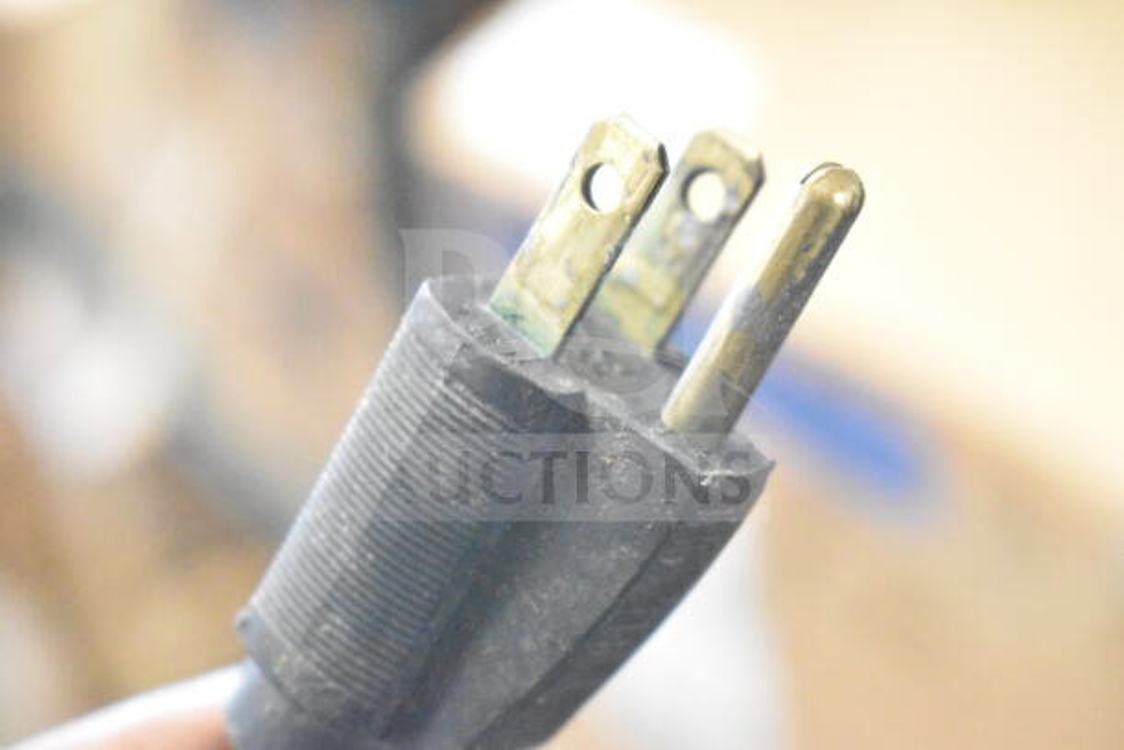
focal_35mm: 82
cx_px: 562
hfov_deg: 24.6
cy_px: 375
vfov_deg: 16.6
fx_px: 2576
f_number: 5.6
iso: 25600
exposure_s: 1/100
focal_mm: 55
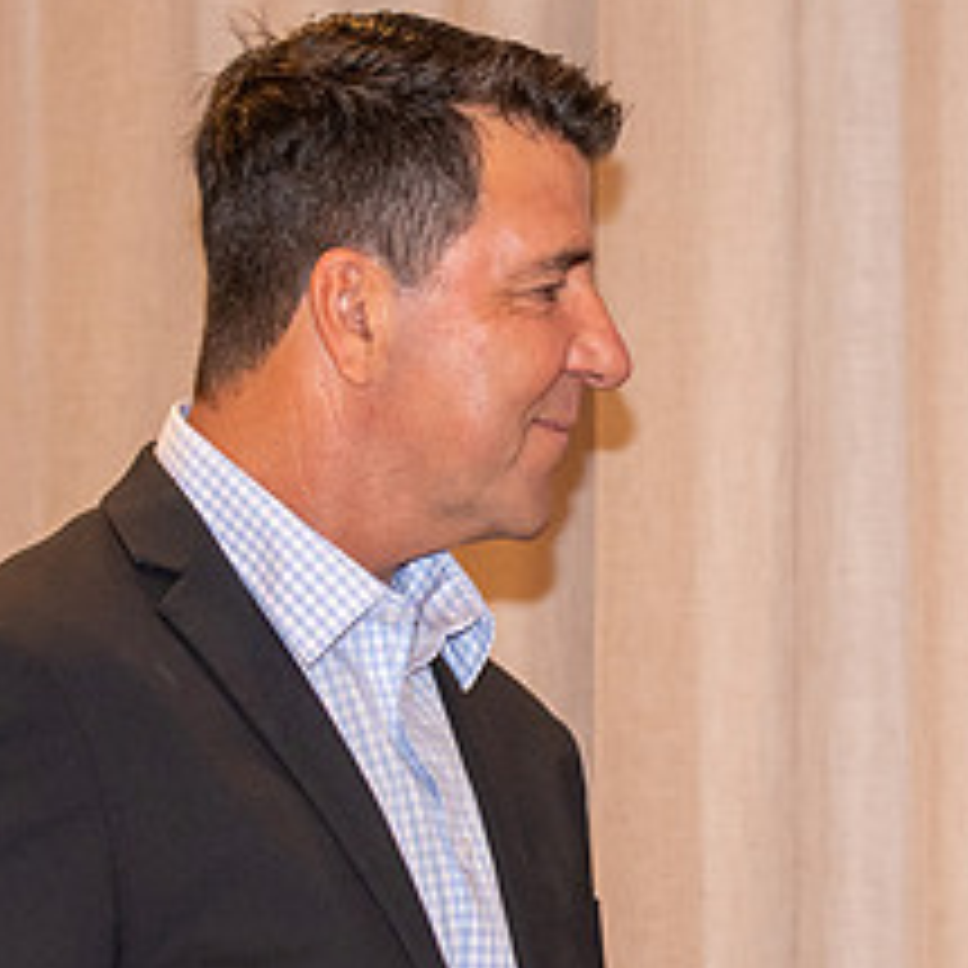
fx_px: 8131
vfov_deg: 6.8
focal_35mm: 257
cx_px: 936
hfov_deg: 6.8
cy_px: 664
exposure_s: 1/60
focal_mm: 70
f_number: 2.8
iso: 1000
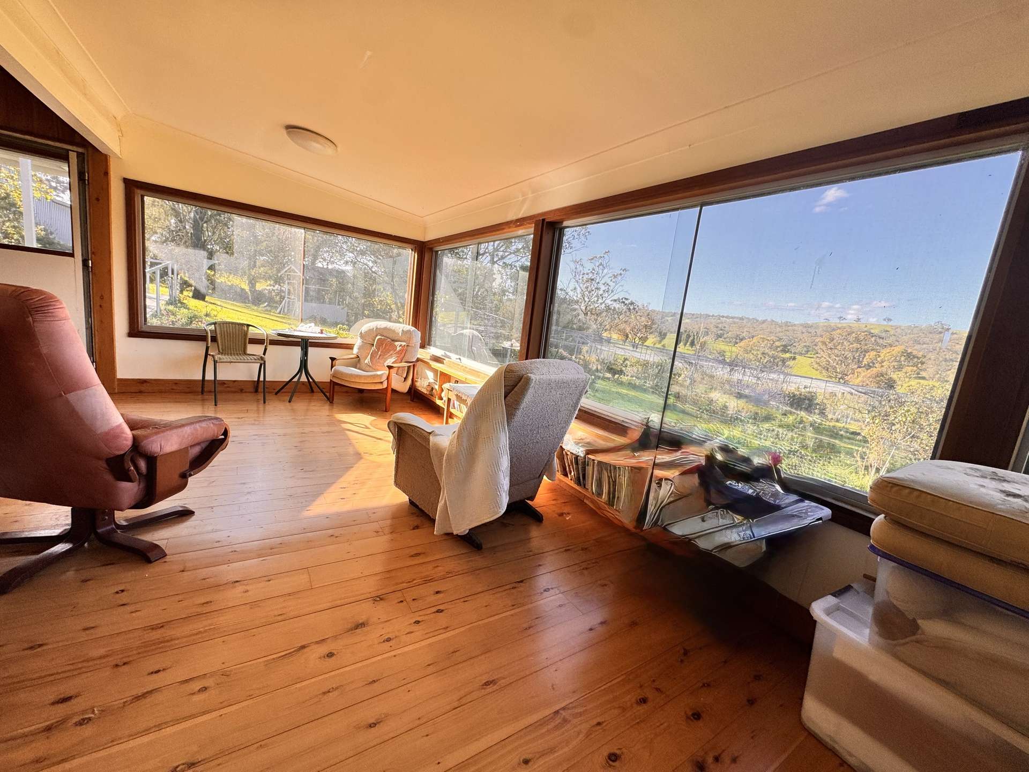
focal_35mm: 14
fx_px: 416
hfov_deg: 102.1
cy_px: 386
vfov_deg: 85.7
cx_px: 514
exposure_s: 1/262
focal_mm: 2.22
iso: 40
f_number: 2.2
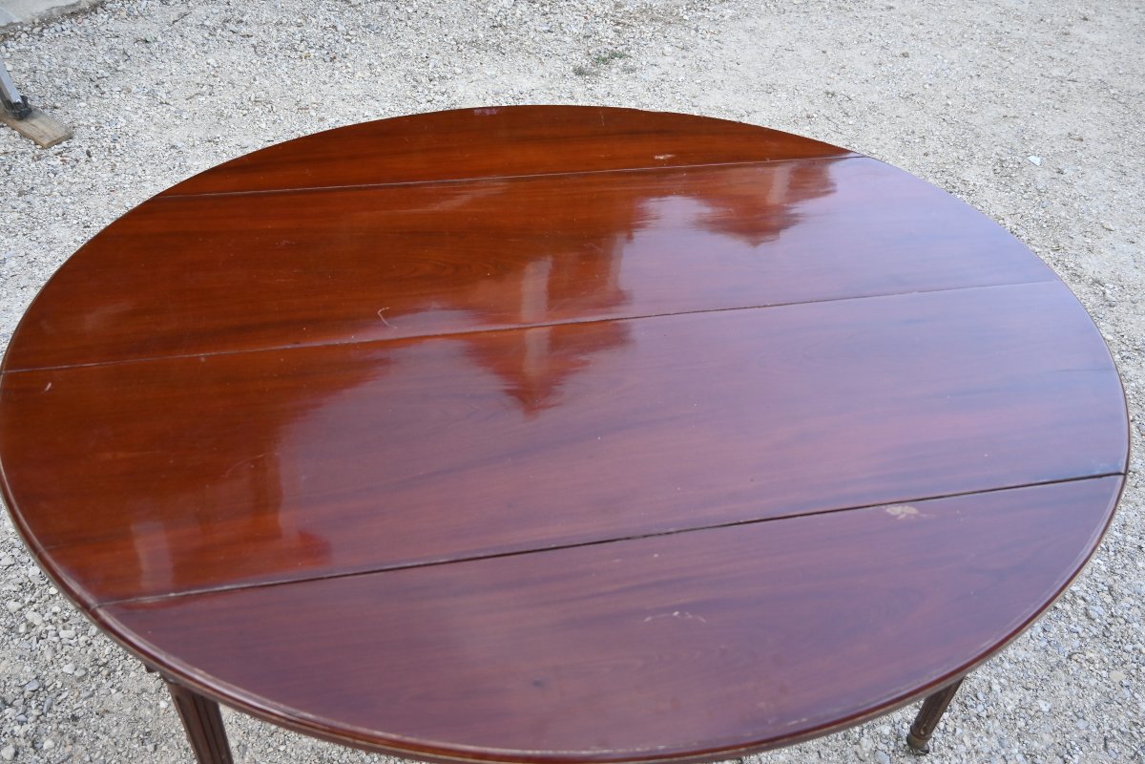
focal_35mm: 33
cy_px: 382
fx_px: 1050
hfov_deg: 57.2
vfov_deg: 40.0
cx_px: 572
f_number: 3.5
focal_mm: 22
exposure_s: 1/200
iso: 400
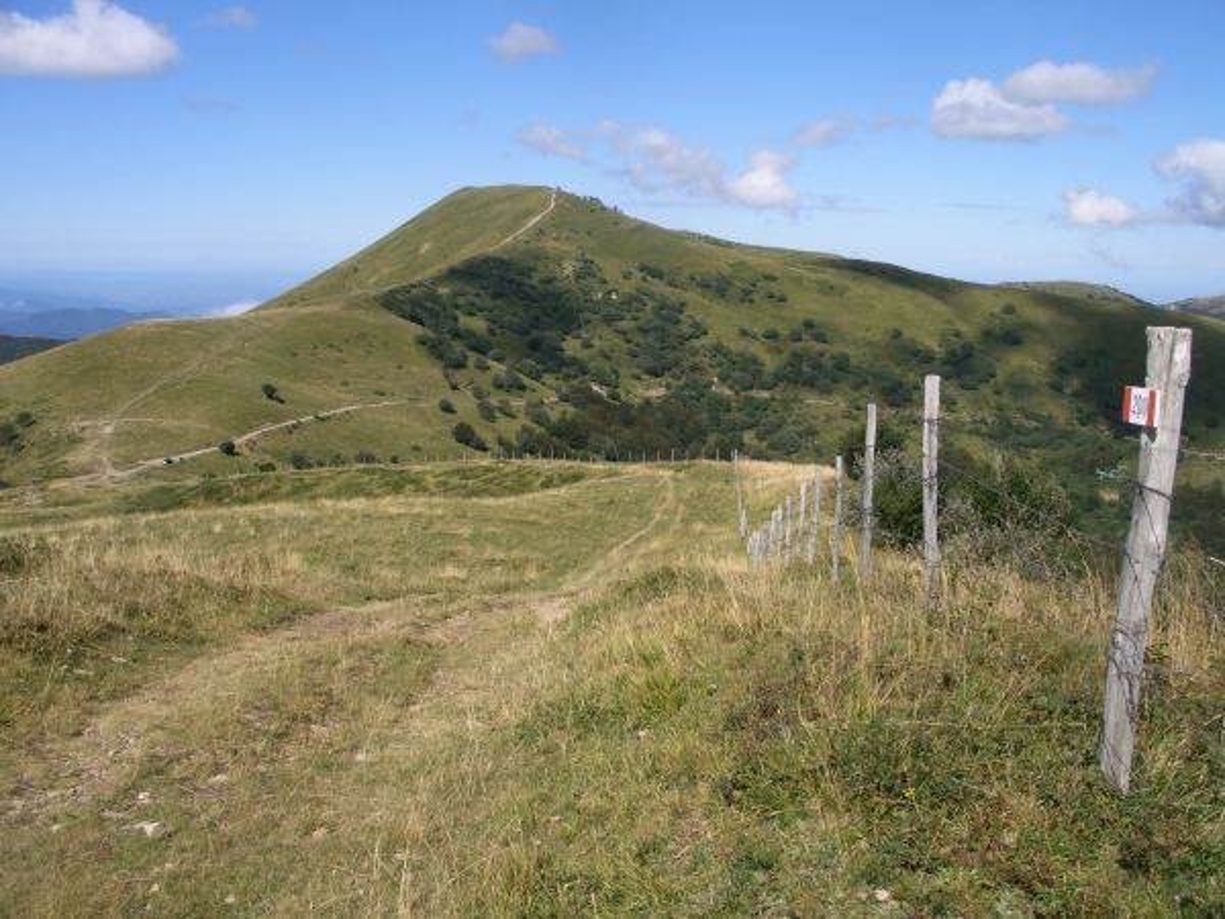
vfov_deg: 42.9
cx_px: 612
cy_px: 460
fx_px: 1168
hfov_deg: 55.4
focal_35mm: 33
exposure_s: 1/800
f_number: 5
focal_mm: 7.1
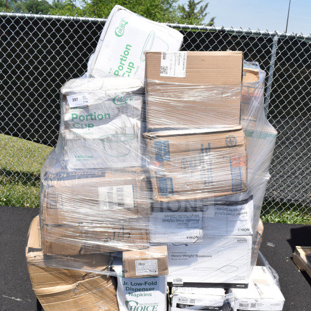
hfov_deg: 41.3
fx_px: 413
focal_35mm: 41
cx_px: 156
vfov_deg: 41.2
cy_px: 176
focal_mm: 21
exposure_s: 1/320
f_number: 9
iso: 200
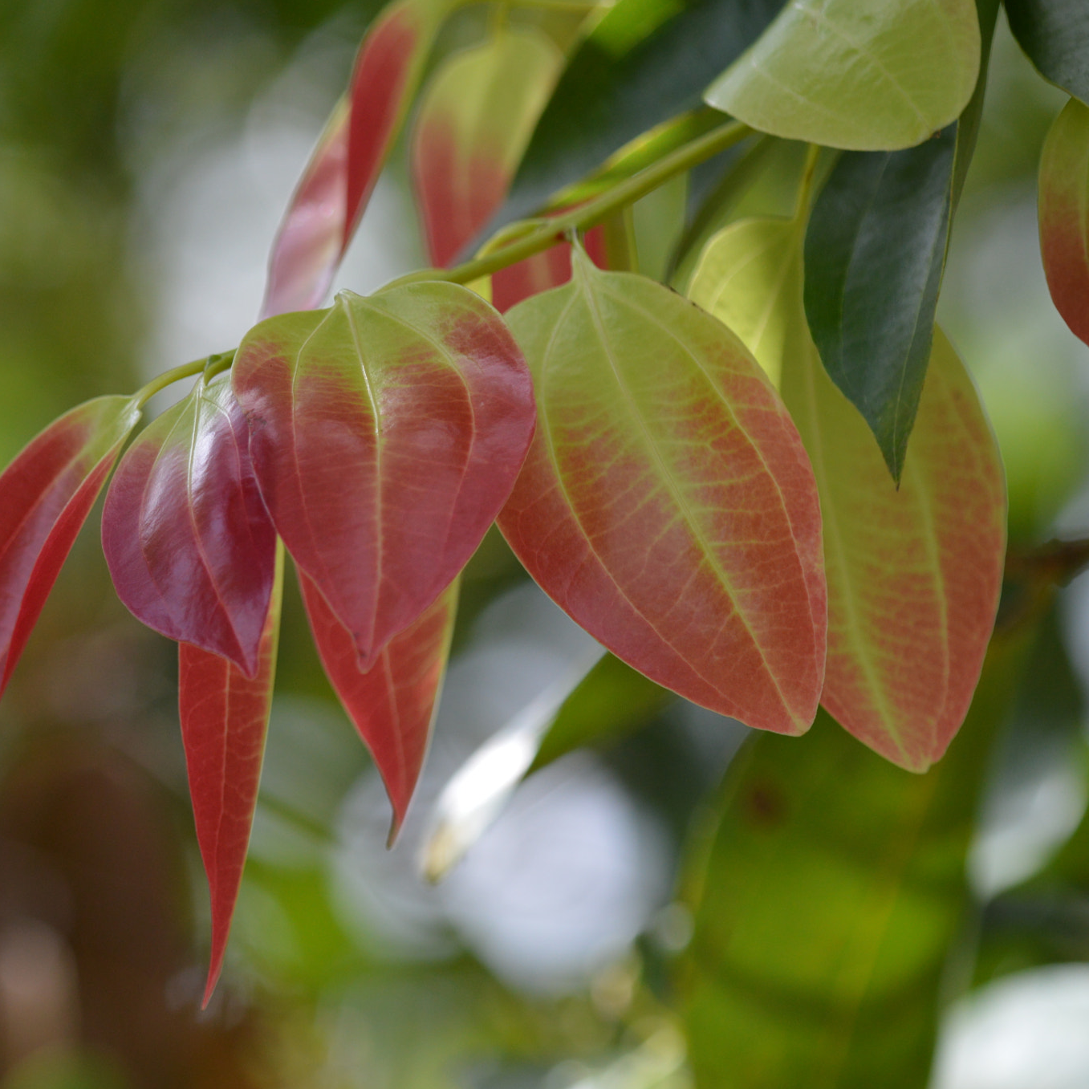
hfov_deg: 5.1
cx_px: 383
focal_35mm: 346
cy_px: 545
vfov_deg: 5.1
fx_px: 12315
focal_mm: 180
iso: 400
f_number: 4
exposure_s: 1/1000
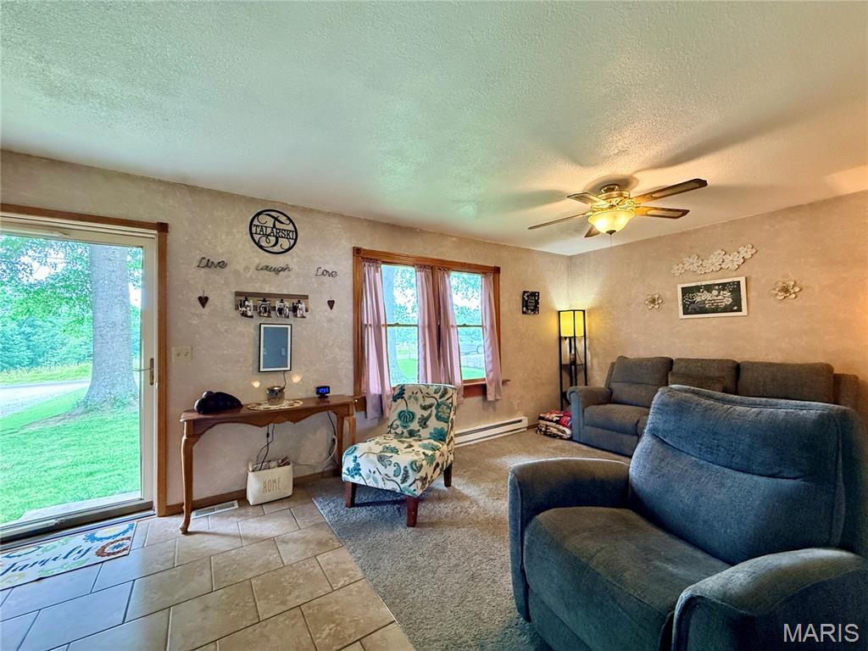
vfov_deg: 85.7
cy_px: 326
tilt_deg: +1.4
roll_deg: +0.9
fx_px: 351
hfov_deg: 102.1
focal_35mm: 14
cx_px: 434
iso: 640
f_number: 2.2
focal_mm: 2.22
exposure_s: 1/120
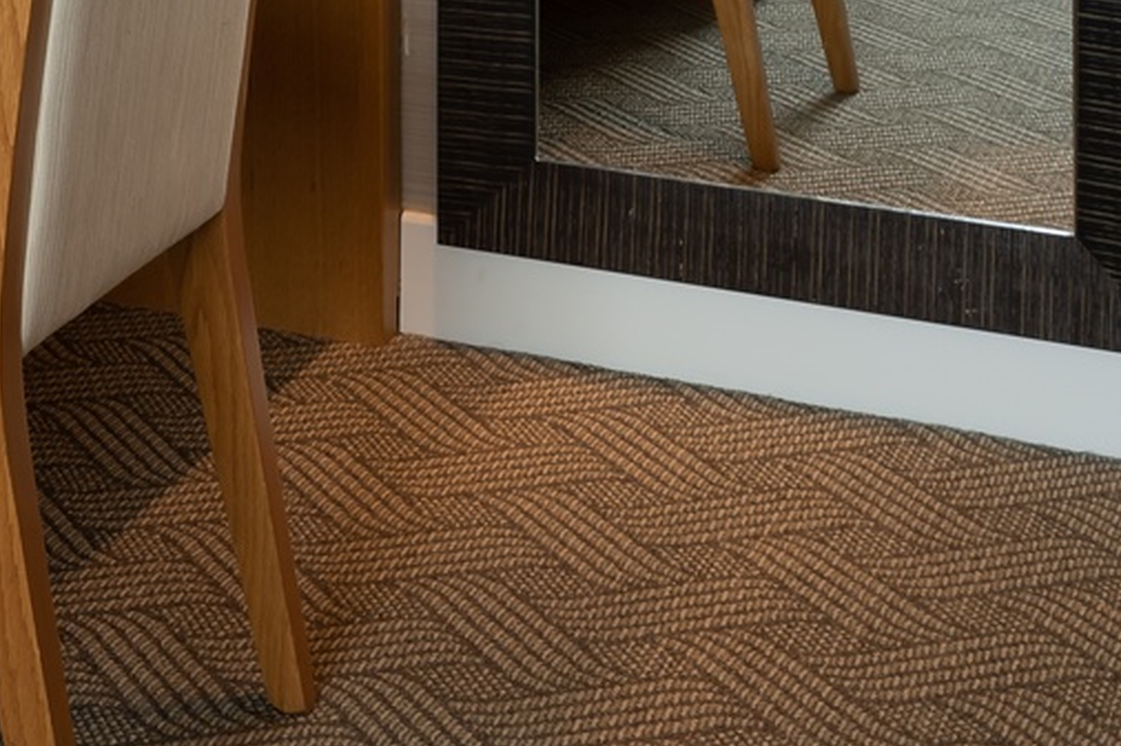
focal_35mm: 85
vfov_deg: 14.7
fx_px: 2646
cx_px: -53
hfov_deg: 22.8
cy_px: -442
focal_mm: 21
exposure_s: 1/10
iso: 100
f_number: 8
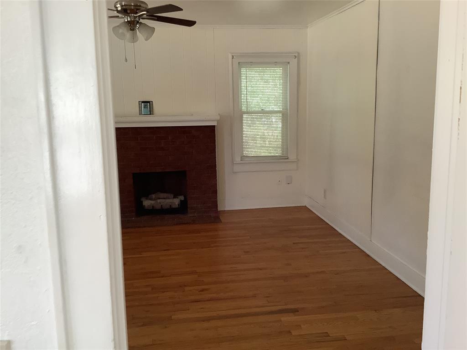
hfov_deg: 58.4
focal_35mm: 31
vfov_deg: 45.4
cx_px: 234
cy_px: 175
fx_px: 418
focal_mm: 3.3
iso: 80
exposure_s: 1/120
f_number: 2.4
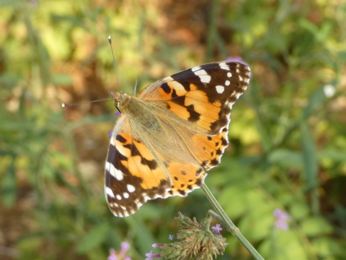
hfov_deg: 21.8
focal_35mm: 90
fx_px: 900
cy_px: 130
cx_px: 173
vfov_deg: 16.4
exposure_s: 1/80
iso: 160
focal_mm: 16
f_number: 4.7
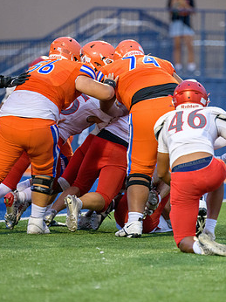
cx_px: 145
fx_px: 4218
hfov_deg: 3.1
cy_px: 145
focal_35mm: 484
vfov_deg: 4.1
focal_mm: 300
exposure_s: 1/800
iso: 3600
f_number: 2.8
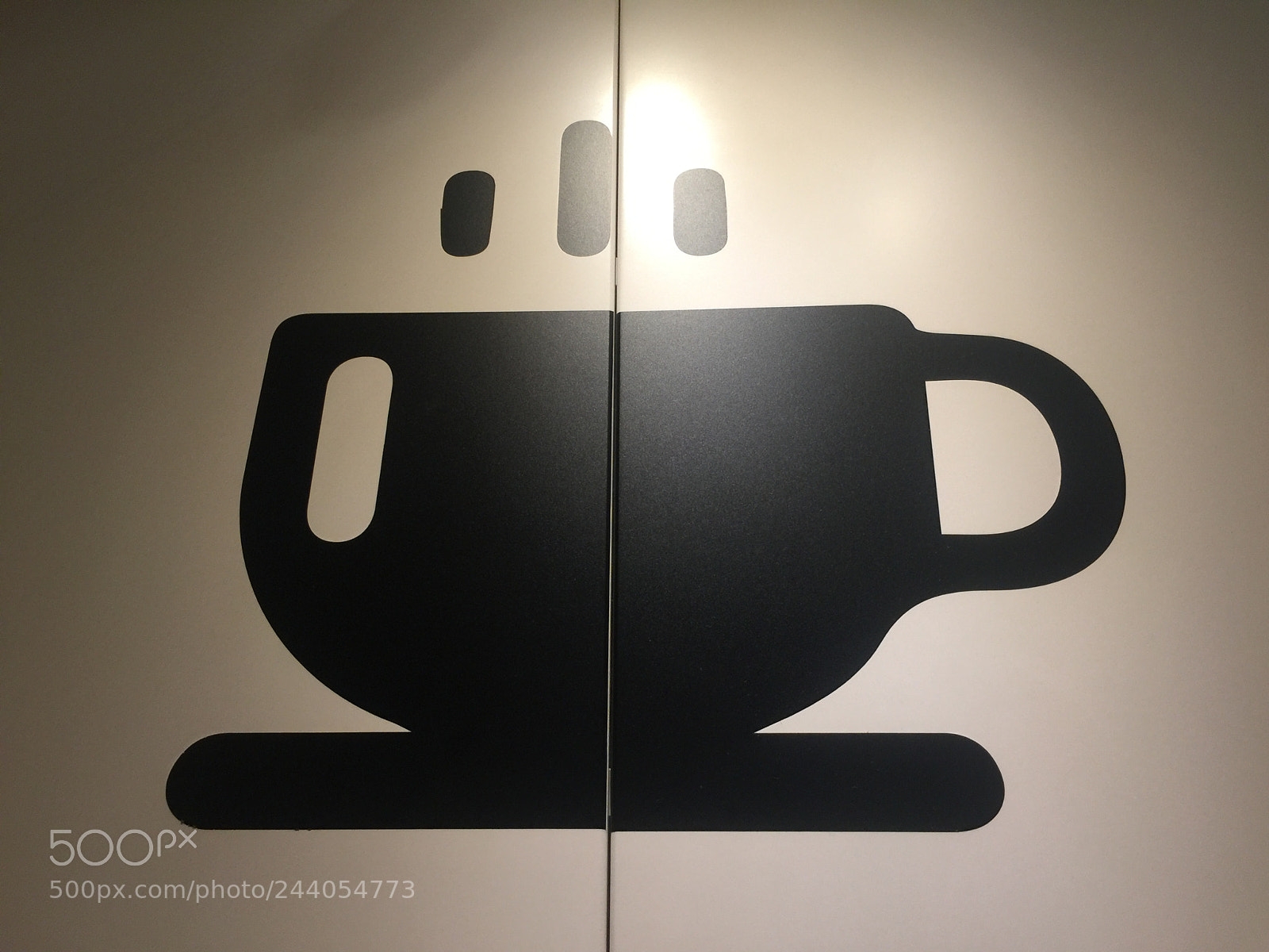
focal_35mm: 29
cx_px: 634
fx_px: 1063
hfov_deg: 61.7
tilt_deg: +29.5
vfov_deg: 48.2
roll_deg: -1.9
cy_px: 476
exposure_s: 1/33
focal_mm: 4.15
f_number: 2.2
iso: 80
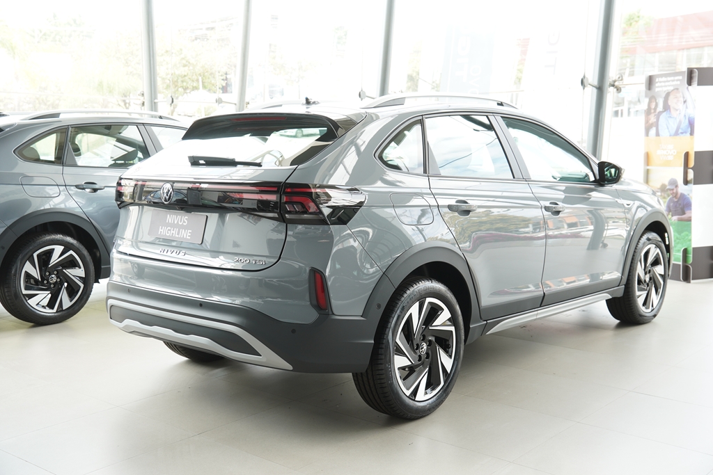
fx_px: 772
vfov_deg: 34.2
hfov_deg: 49.5
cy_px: 238
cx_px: 356
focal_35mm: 39
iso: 160
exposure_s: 1/60
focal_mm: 26
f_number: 4
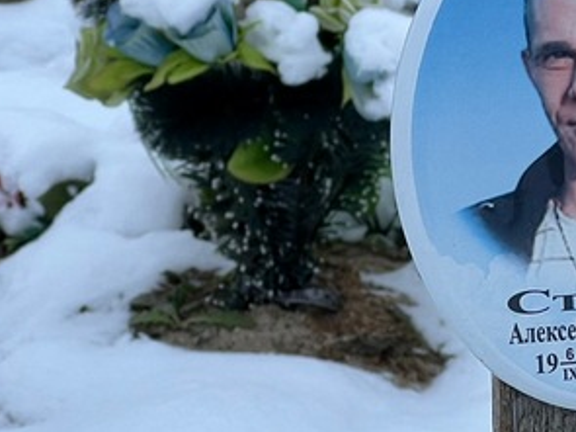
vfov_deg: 7.1
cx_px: 656
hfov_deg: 9.4
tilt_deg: -20.9
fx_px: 3476
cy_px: 184
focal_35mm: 209
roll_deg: +1.8
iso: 32
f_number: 2.8
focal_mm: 9
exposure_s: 1/139
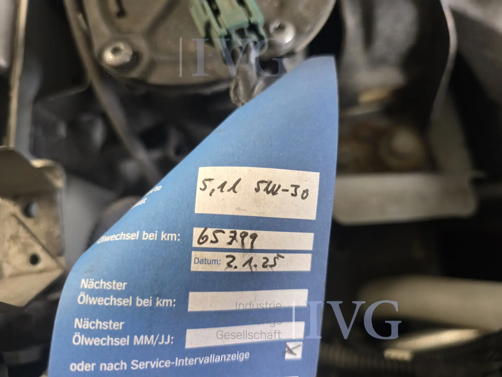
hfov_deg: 73.9
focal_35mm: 23
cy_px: 188
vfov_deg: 58.9
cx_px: 251
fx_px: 334
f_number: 1.7
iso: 500
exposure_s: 1/100
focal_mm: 6.3
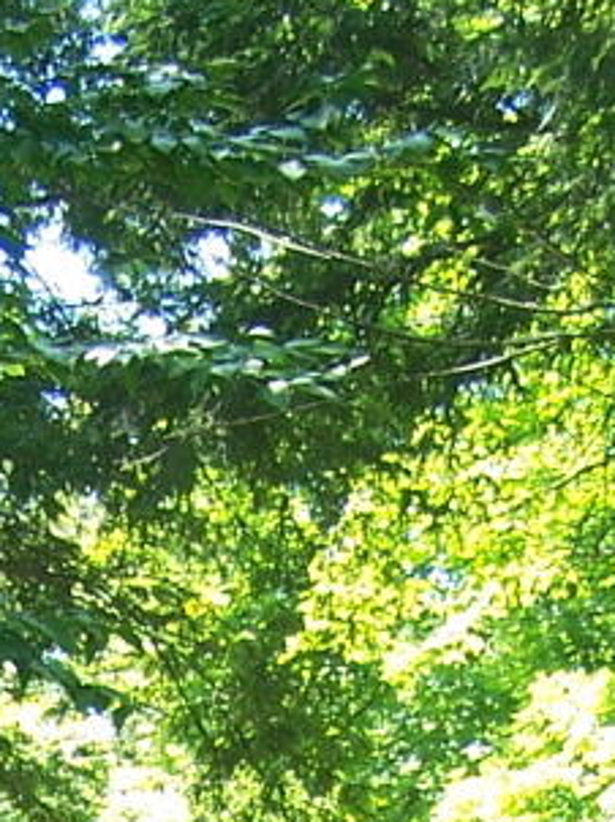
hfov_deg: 8.6
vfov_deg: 10.6
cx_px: -5
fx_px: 4080
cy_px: 1629
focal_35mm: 172
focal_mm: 6.3
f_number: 2.8
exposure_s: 1/60
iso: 80
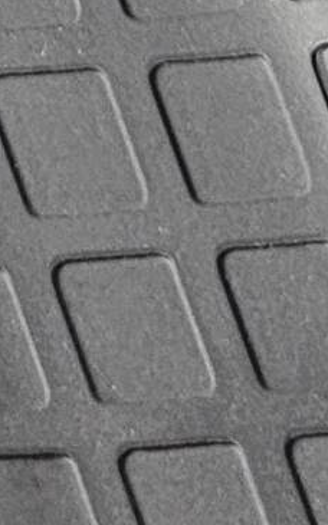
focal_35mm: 171
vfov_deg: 9.7
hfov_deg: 7.0
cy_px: -1017
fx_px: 2447
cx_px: -567
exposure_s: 1/24
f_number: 1.7
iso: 640
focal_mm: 6.3
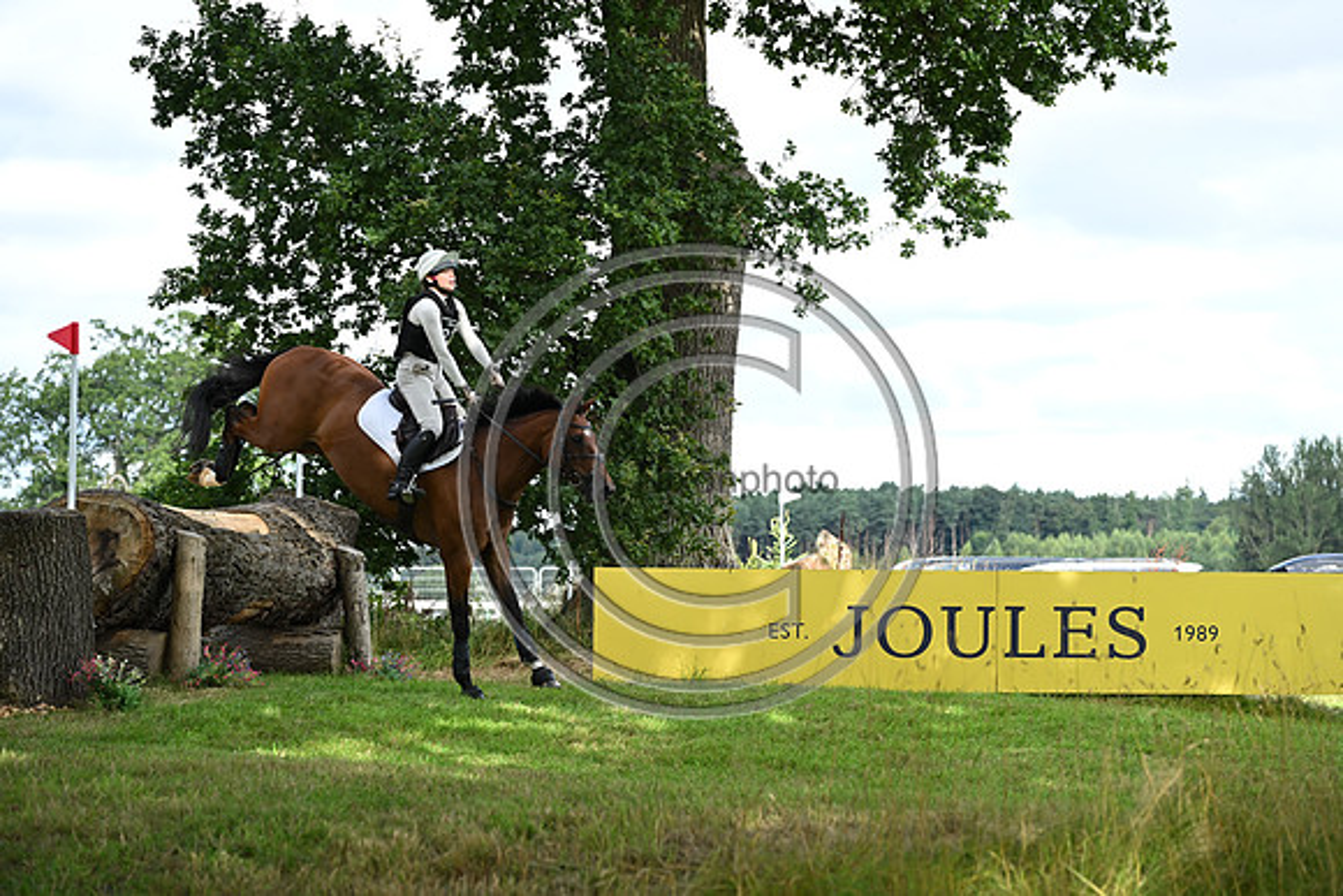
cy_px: 448
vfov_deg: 14.3
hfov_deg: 21.2
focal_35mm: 96
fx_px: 3582
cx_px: 672
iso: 720
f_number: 4.5
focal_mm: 96
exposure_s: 1/1250
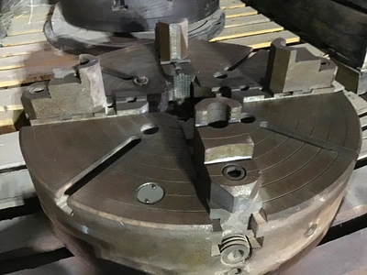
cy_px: 138
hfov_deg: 58.4
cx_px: 184
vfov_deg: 45.4
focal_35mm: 31
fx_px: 329
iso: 320
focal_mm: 3.3
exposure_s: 1/15
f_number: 2.4
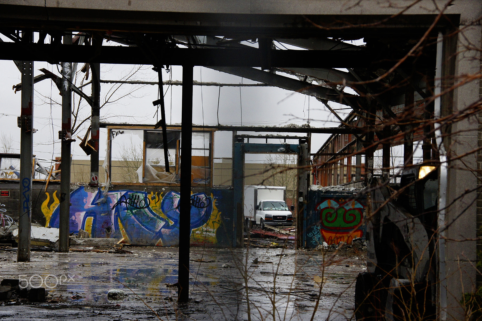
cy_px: 160
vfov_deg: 13.0
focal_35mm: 105
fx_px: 1405
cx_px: 241
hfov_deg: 19.5
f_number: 7.1
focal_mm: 70
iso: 800
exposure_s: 1/1250
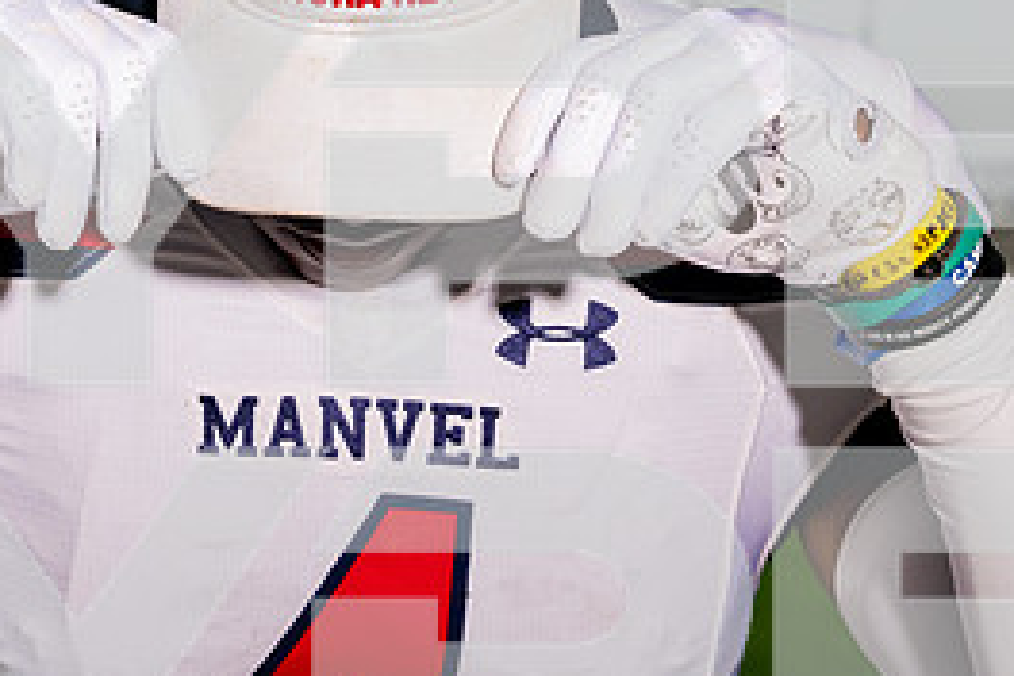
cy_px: 186
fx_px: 3154
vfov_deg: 12.2
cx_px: 250
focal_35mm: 112
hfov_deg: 18.1
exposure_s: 1/1600
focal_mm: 51
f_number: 6.3
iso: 1000
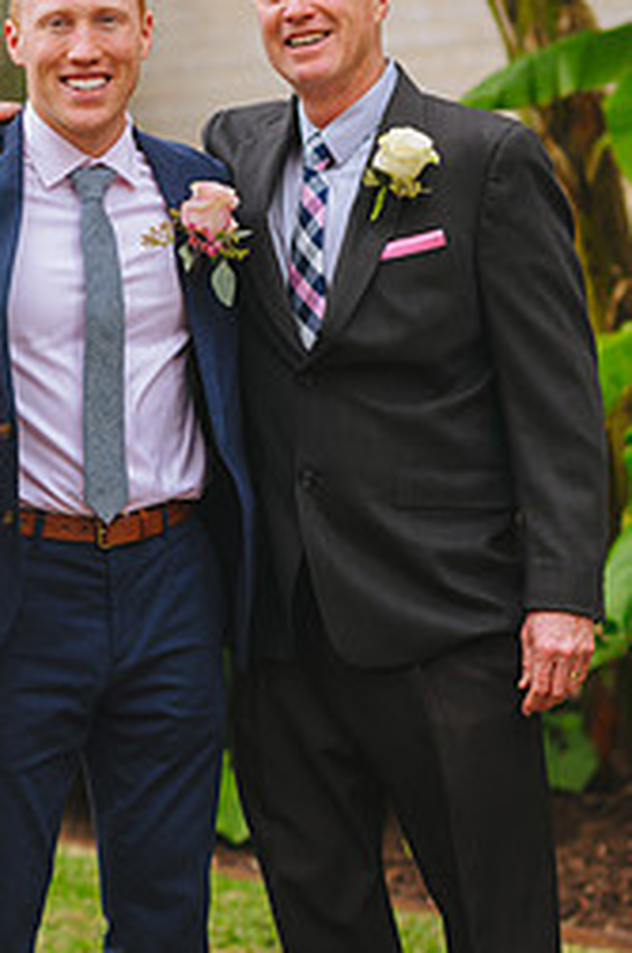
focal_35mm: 152
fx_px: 4019
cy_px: 571
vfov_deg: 13.5
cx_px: 138
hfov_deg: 9.0
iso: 200
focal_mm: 85
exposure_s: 1/2000
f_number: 2.2
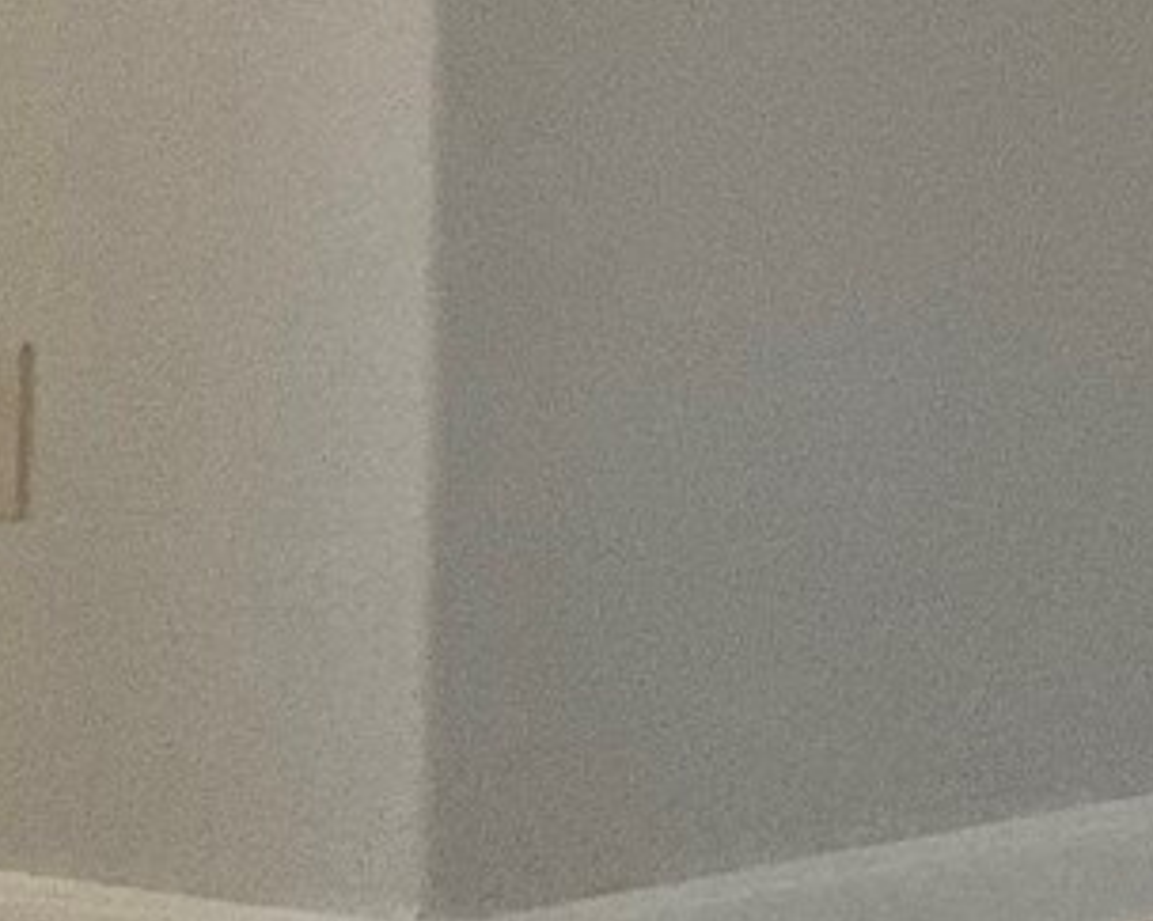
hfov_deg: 10.0
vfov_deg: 7.7
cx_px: 1172
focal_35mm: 191
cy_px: -1069
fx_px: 6516
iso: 200
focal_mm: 3
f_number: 1.8
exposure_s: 1/60
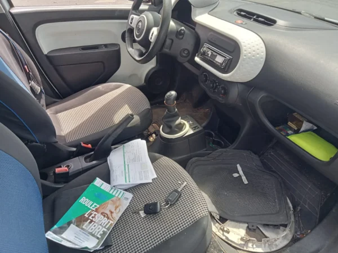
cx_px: 169
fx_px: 273
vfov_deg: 49.7
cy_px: 126
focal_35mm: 28
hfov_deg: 63.4
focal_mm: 3.46
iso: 100
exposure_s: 1/190
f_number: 2.2
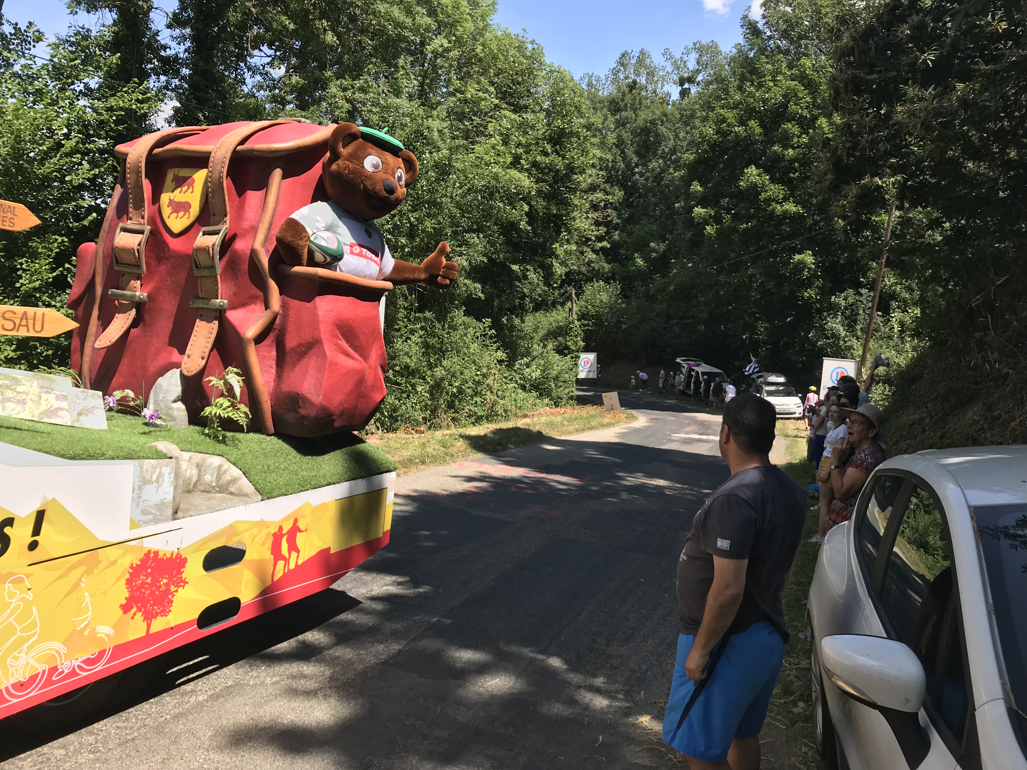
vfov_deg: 49.7
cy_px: 385
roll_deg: -4.4
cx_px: 514
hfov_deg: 63.4
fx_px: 831
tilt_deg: -6.1
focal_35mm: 28
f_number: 1.8
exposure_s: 1/1182
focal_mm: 3.99
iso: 20
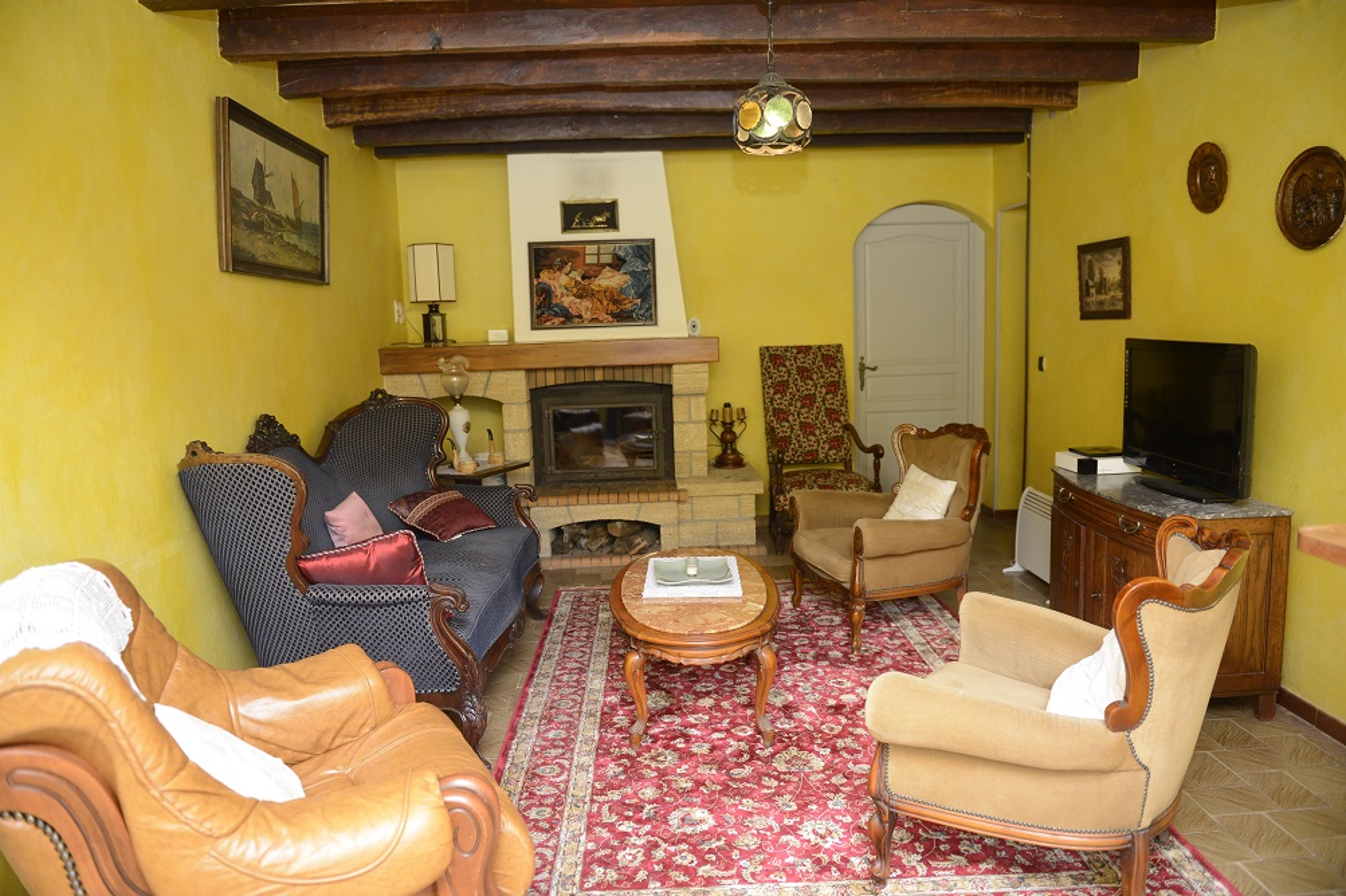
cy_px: 448
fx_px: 897
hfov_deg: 73.8
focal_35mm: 24
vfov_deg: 53.1
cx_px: 673
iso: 500
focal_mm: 24
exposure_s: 1/100
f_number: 2.8
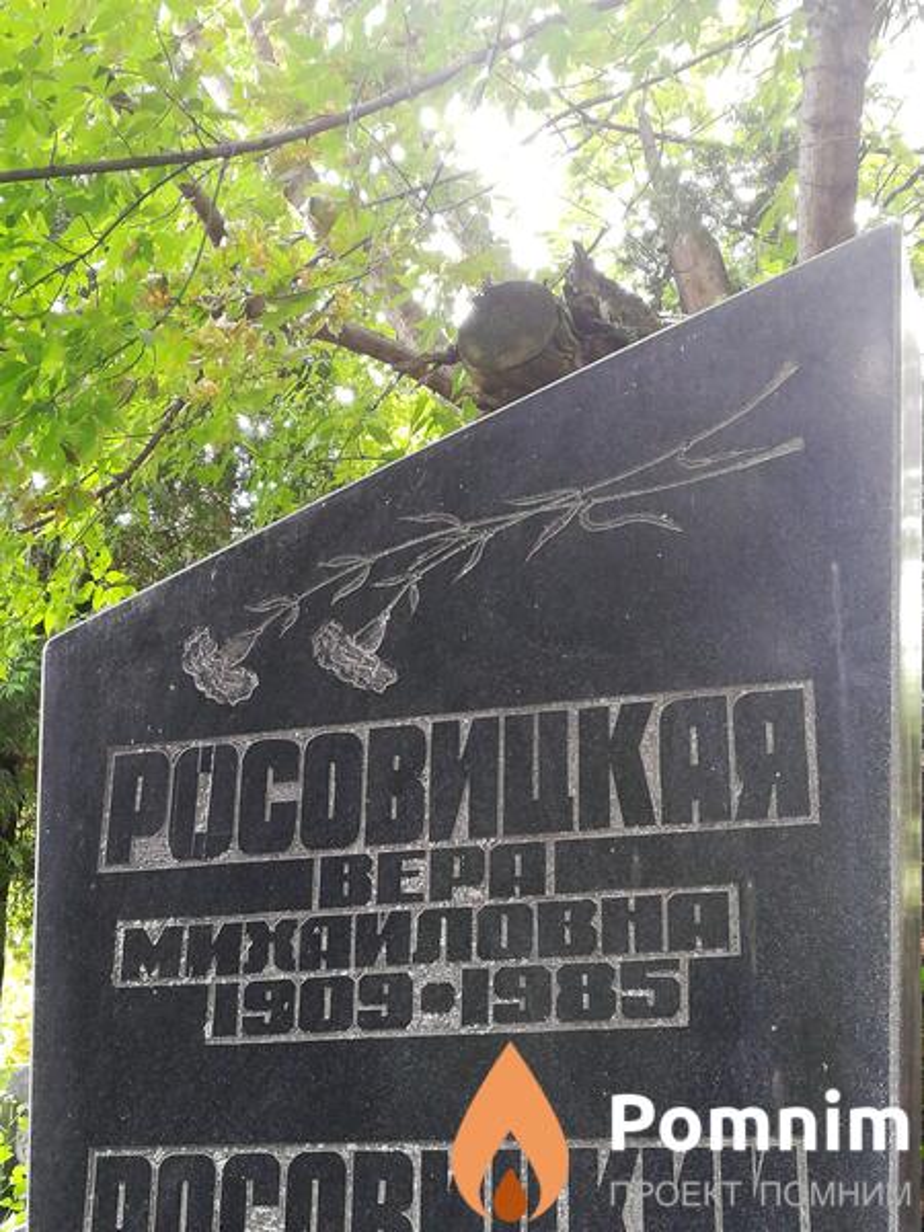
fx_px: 1744
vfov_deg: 38.9
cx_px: 462
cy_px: 616
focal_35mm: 49
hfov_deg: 29.7
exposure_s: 1/30
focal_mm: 3.83
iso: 160
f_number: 2.2
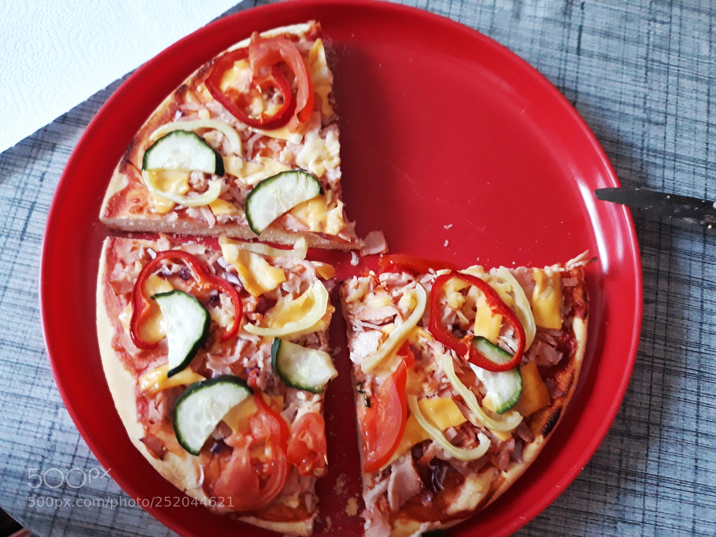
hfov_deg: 65.3
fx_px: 558
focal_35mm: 27
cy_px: 268
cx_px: 358
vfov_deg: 51.4
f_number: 1.7
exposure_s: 1/20
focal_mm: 3.71
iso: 200
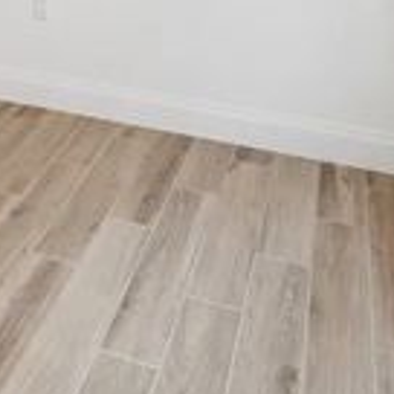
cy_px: -177
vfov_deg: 24.6
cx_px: -23
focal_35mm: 56
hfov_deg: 28.2
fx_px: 721
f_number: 8
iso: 160
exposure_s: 1/8
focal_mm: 14
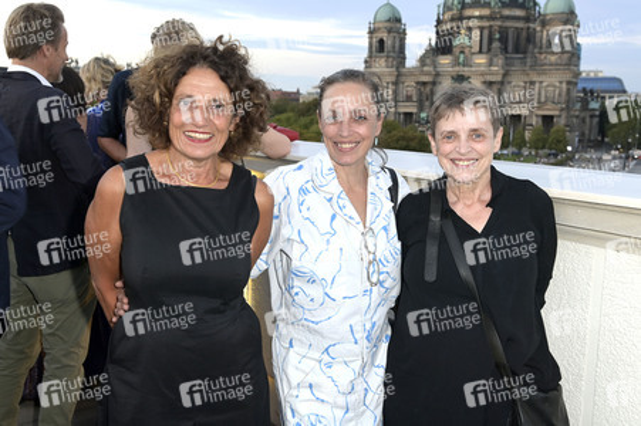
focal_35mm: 32
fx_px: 569
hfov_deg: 58.8
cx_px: 320
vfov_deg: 41.1
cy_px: 213
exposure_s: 1/40
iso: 800
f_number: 5.6
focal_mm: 32
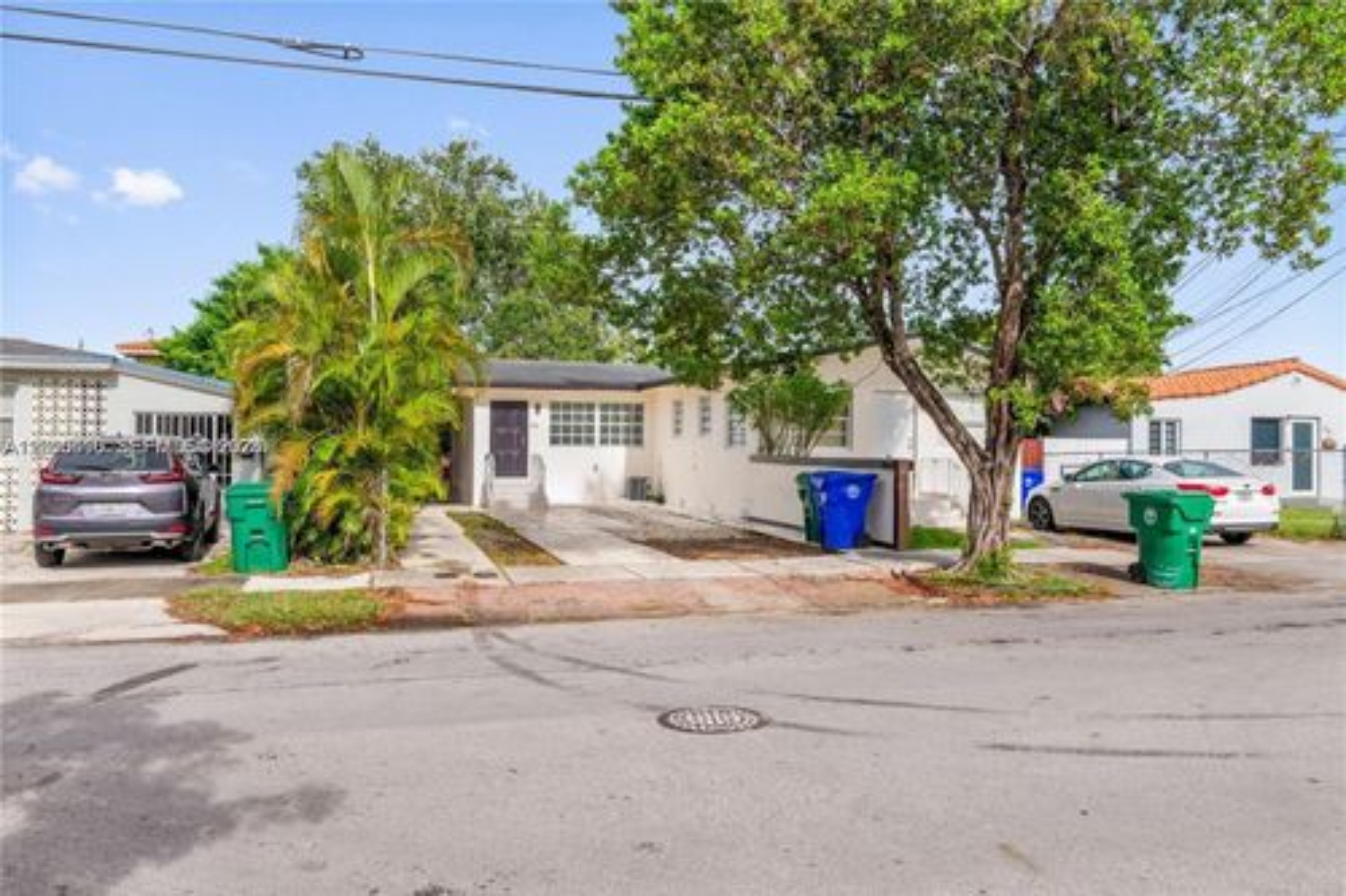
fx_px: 1046
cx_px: 673
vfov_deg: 46.4
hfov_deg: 65.5
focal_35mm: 28
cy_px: 448
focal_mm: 28
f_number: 18
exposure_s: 1/160
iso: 320
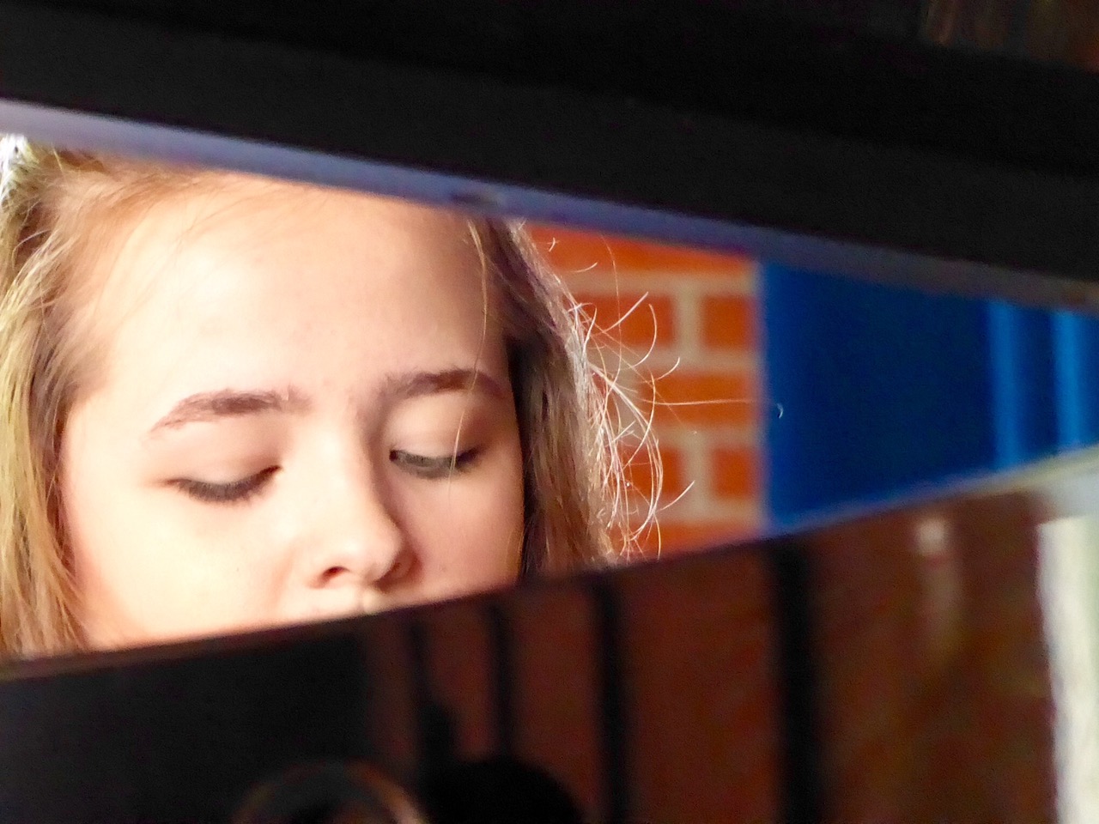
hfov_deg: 4.0
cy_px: 412
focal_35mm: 500
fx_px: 15874
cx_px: 550
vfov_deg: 3.0
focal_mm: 89.6
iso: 3200
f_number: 6
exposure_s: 1/20
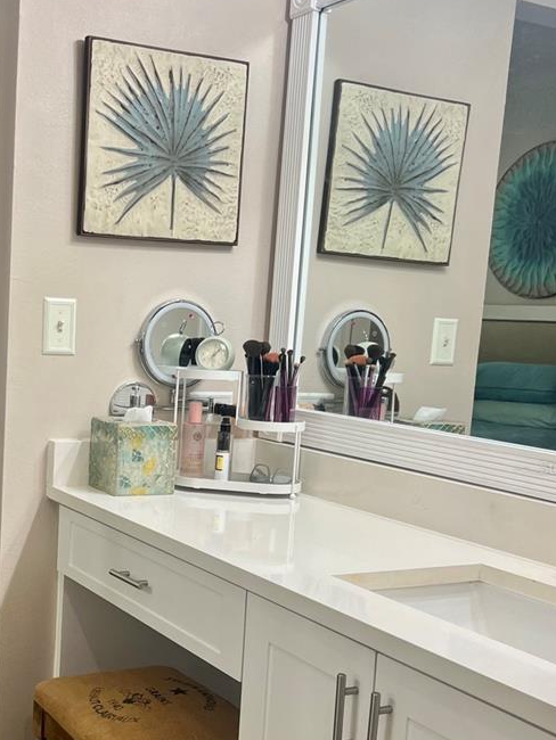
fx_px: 1027
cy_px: 467
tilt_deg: -7.5
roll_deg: -2.6
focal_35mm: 48
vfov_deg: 39.4
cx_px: 107
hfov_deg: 29.6
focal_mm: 5.7
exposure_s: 1/60
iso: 80
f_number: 1.5
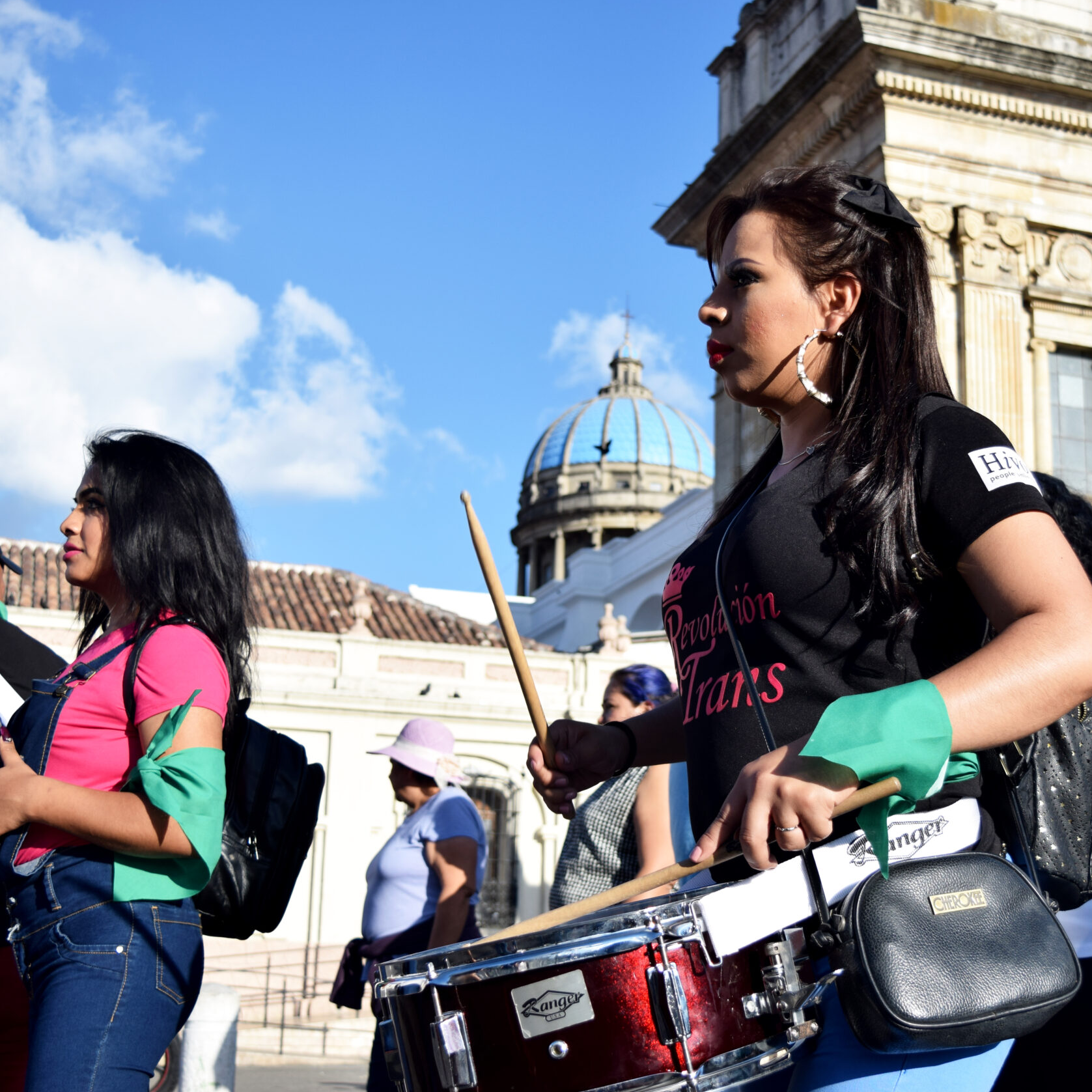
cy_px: 538
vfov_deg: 34.9
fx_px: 1736
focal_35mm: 49
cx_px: 646
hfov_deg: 34.8
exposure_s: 1/800
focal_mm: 25
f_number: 4.5
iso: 100
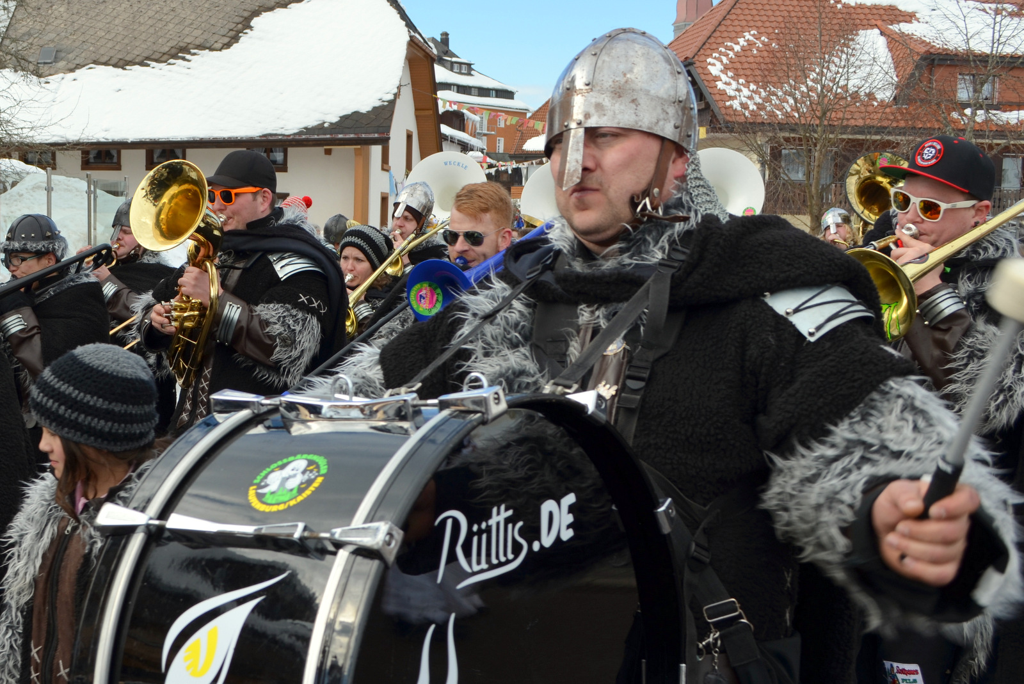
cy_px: 342
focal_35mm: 36
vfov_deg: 36.9
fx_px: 1025
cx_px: 512
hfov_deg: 53.1
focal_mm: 24
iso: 100
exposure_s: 1/200
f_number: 8
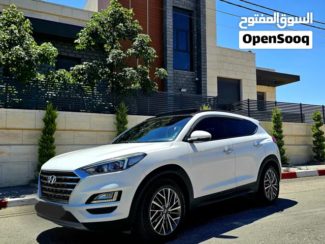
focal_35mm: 23
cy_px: 122
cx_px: 162
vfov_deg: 58.9
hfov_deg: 73.9
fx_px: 216
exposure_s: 1/1429
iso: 20
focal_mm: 6.3
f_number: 1.7
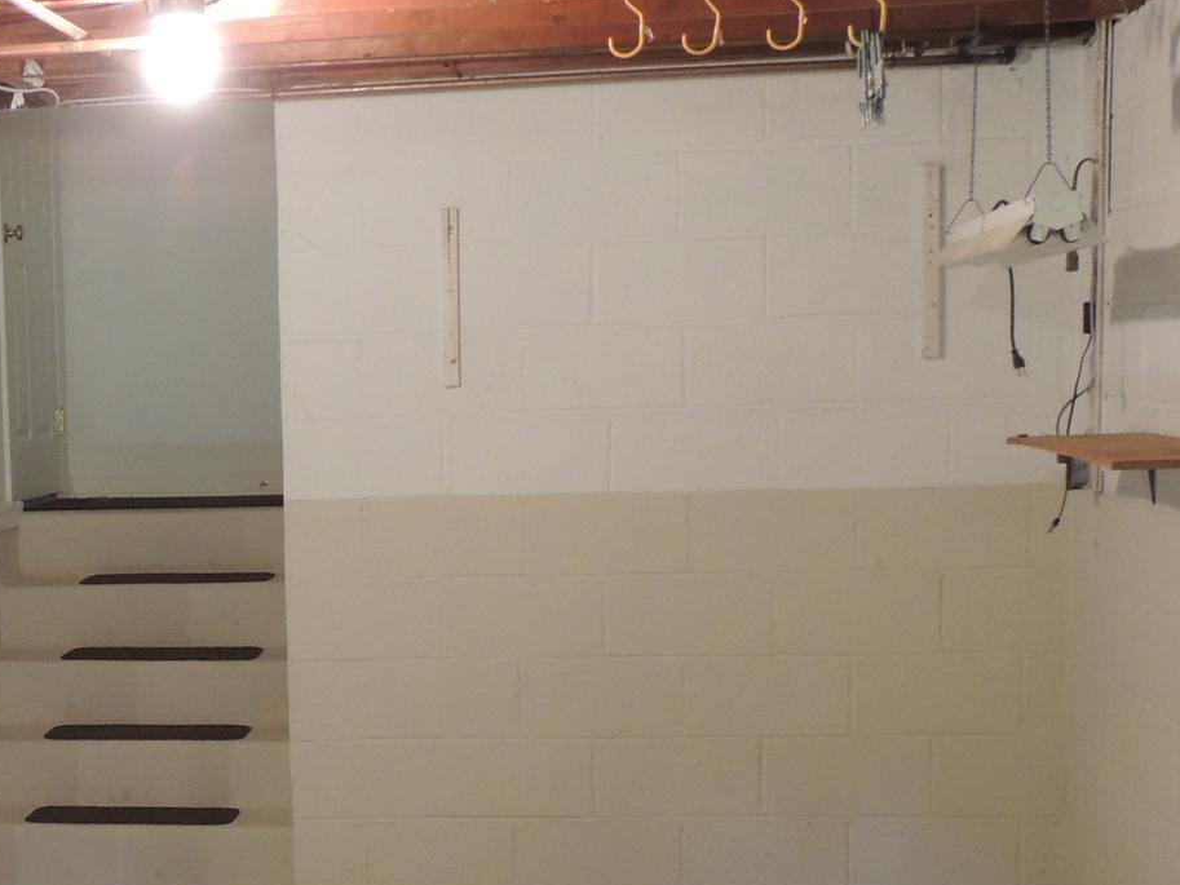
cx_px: 63
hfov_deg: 25.3
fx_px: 2523
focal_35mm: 74
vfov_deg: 19.6
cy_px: 760
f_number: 3.2
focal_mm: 5.8
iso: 400
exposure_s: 1/13
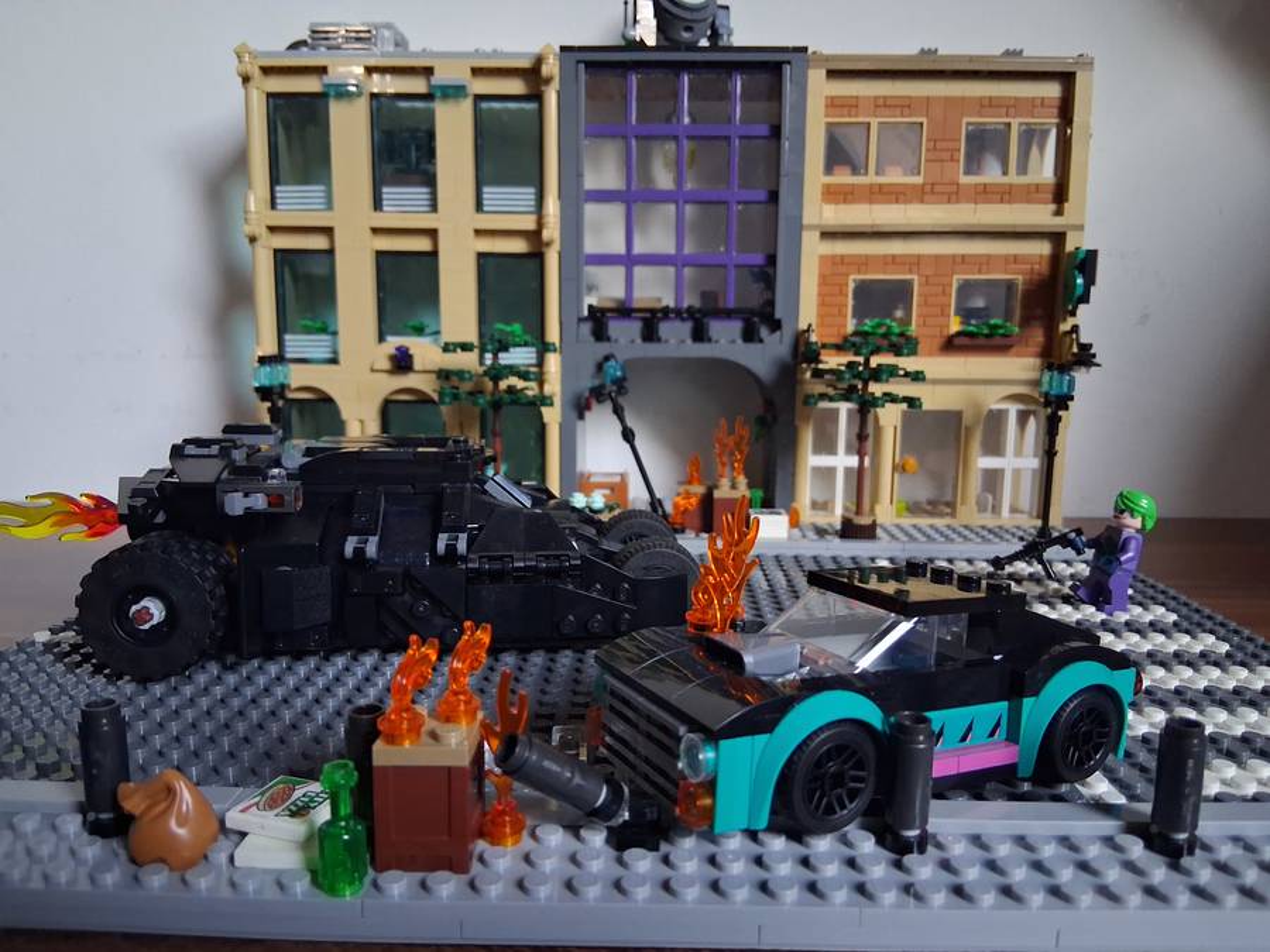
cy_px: 476
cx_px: 635
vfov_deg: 53.1
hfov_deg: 67.3
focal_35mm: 26
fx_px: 954
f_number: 1.8
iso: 1000
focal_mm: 3.98
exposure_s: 1/24
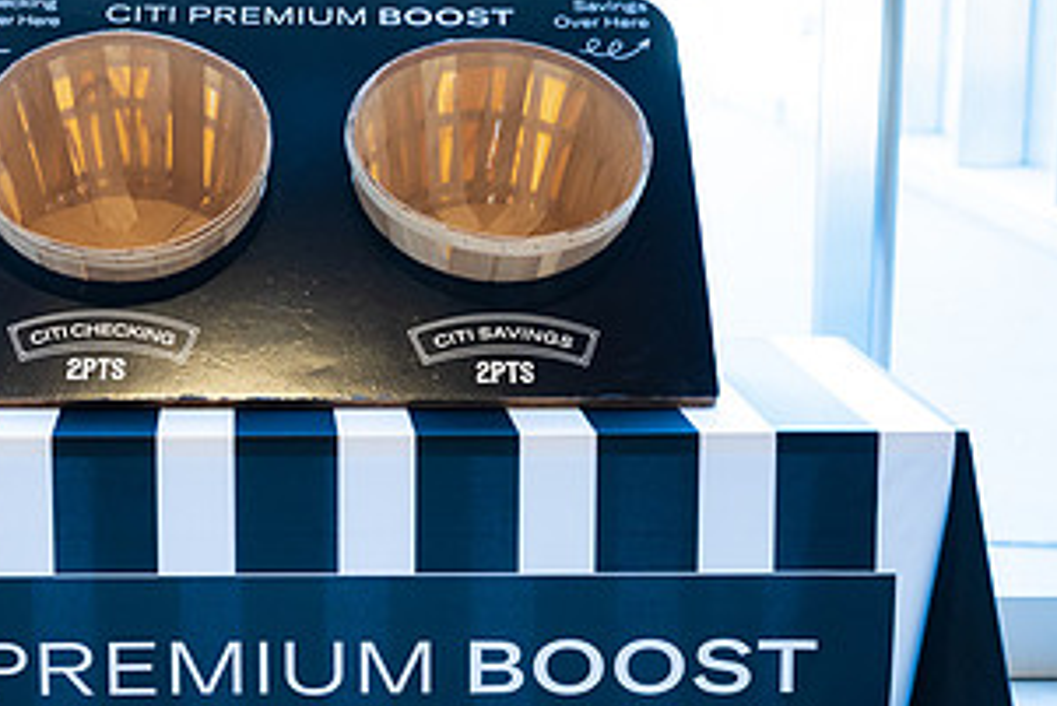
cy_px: 390
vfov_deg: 16.3
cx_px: 333
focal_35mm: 84
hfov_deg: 24.0
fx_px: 2467
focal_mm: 42
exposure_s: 1/320
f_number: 3.2
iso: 1600
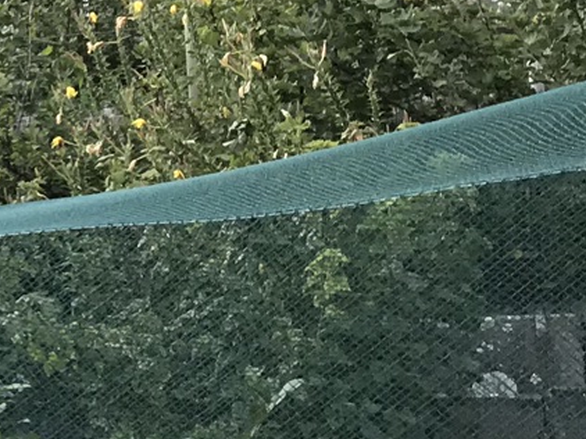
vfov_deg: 10.9
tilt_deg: +10.4
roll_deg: -2.8
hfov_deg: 12.0
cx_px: -762
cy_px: 188
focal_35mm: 136
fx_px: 2301
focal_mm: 3.99
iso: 25
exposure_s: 1/100
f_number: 1.8
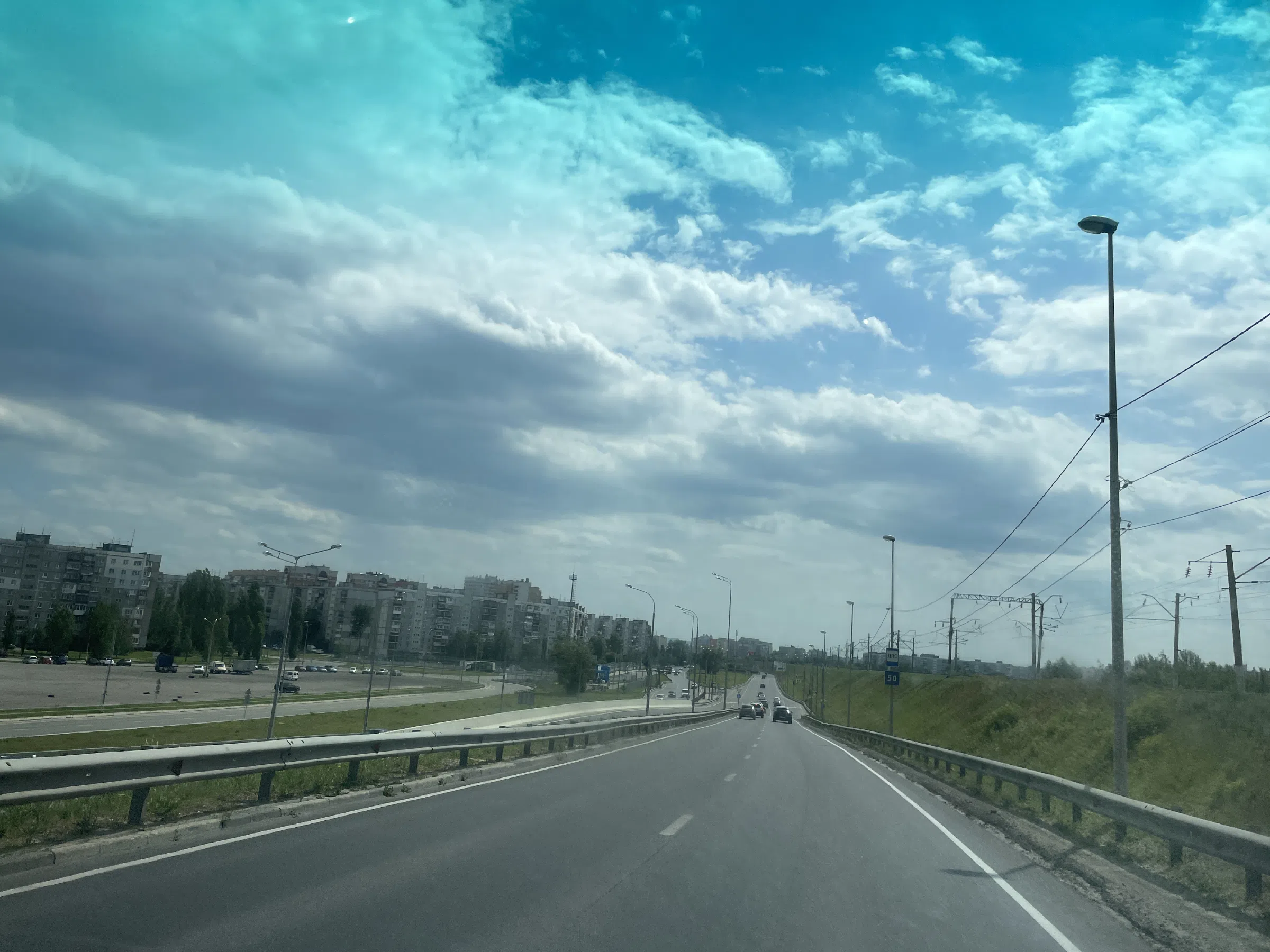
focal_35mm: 26
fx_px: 954
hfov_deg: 67.3
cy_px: 476
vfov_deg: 53.1
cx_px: 635
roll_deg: -2.9
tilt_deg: +12.5
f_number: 1.6
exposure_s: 1/11905
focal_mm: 4.2
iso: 32
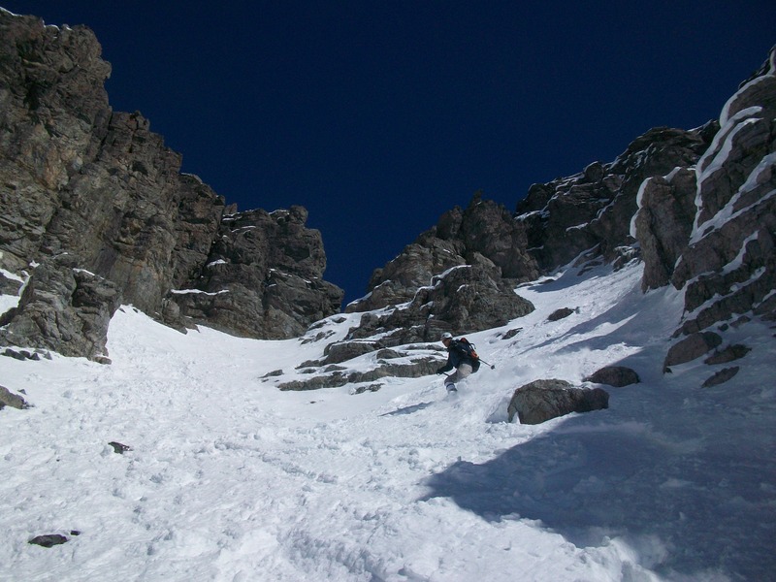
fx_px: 717
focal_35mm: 32
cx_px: 388
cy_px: 291
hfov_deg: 56.8
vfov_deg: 44.2
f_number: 5.5
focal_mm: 5.7
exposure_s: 1/1280
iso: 64
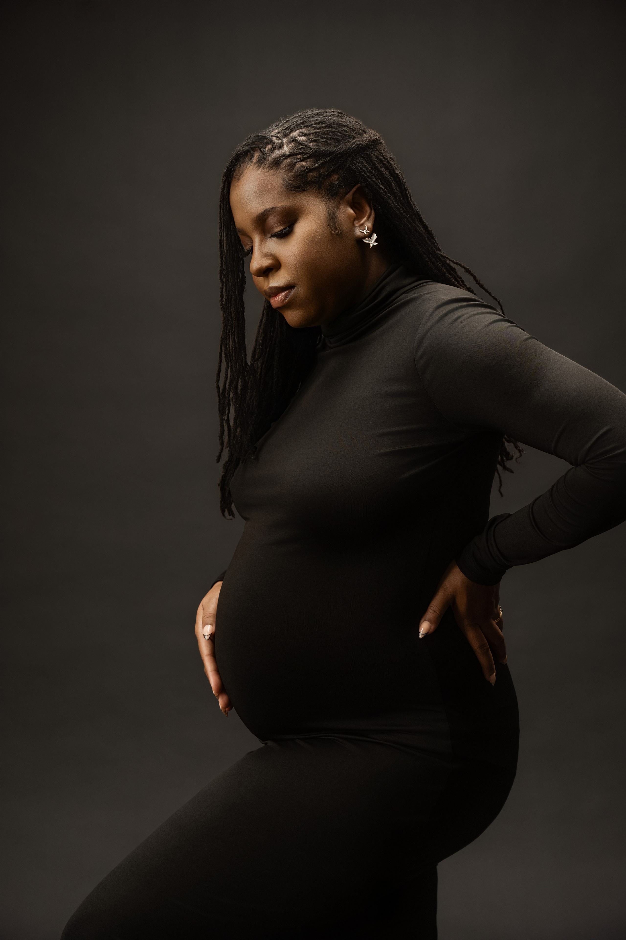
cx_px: 313
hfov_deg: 19.7
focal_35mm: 69
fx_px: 1800
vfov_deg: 29.2
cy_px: 470
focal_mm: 69
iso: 640
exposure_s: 1/160
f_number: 5.6
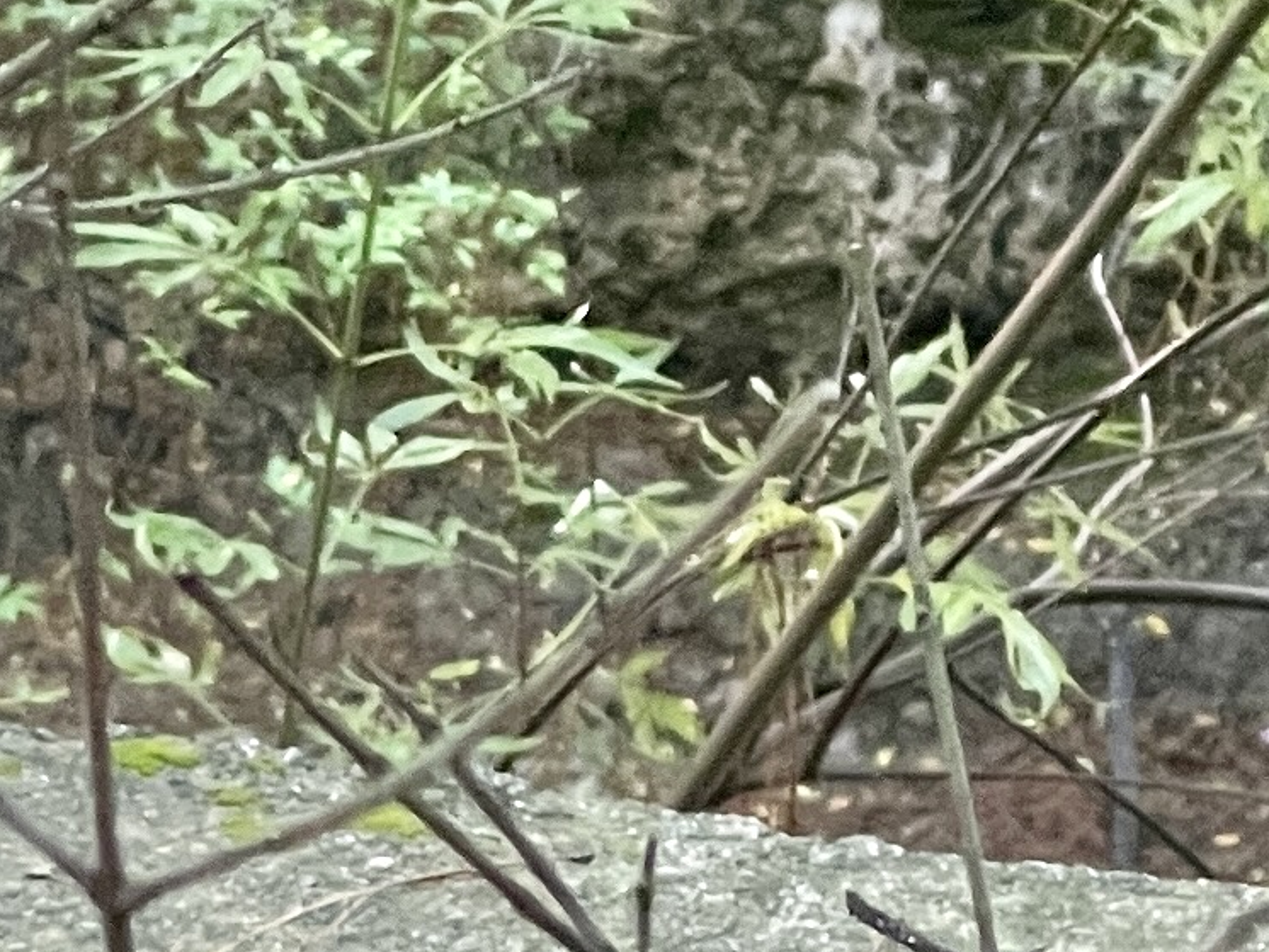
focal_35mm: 281
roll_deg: +0.1
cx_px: -555
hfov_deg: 7.0
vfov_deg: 5.1
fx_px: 10305
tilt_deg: -23.8
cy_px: 2433
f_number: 2
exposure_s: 1/60
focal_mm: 6
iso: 250
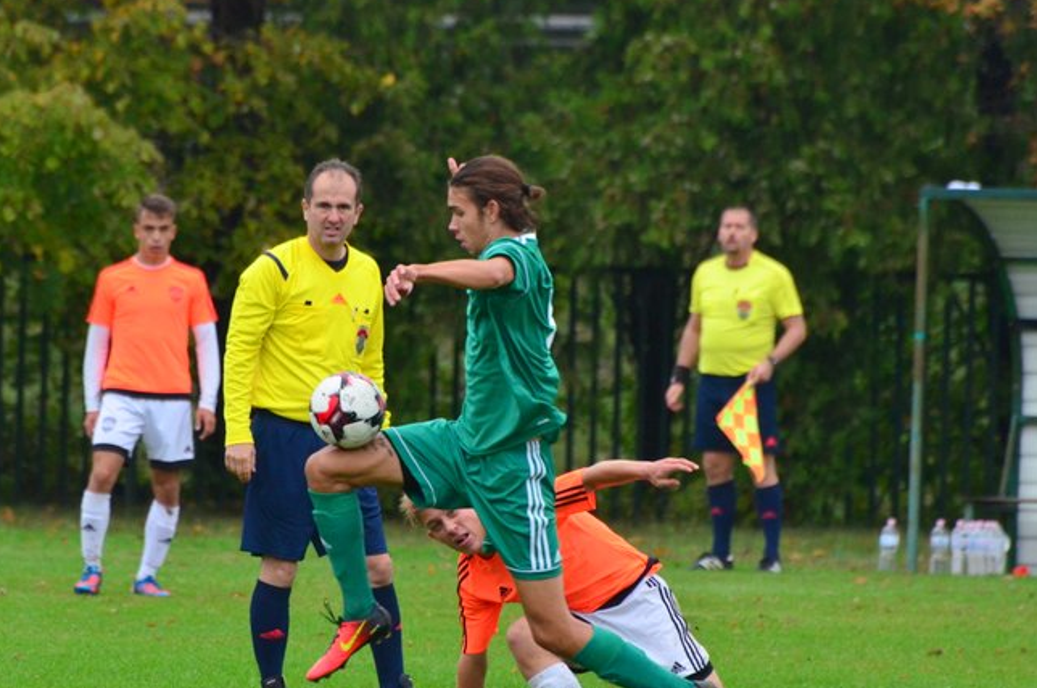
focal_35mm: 559
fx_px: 16074
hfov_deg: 3.7
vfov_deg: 2.5
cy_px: 379
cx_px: 403
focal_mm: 300
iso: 2000
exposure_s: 1/640
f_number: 7.1
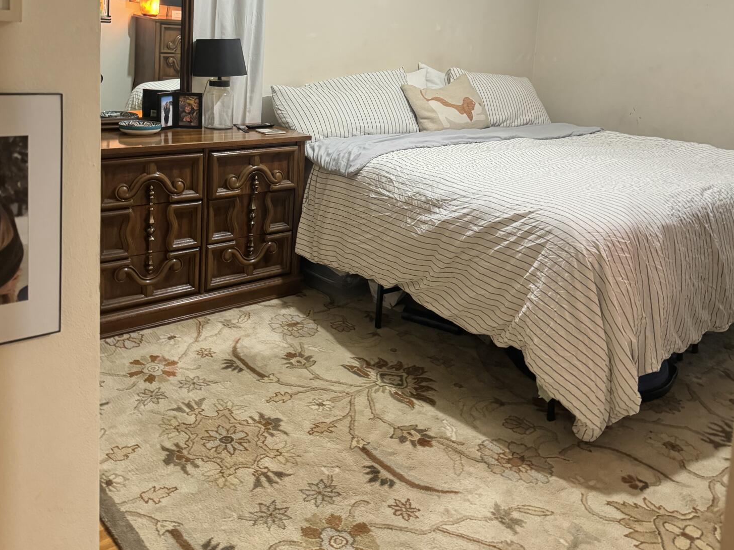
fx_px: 700
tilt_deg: -7.6
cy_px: 121
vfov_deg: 41.3
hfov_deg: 55.4
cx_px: 361
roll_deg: -4.0
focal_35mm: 33
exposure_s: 1/40
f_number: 1.78
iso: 1000
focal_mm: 6.76
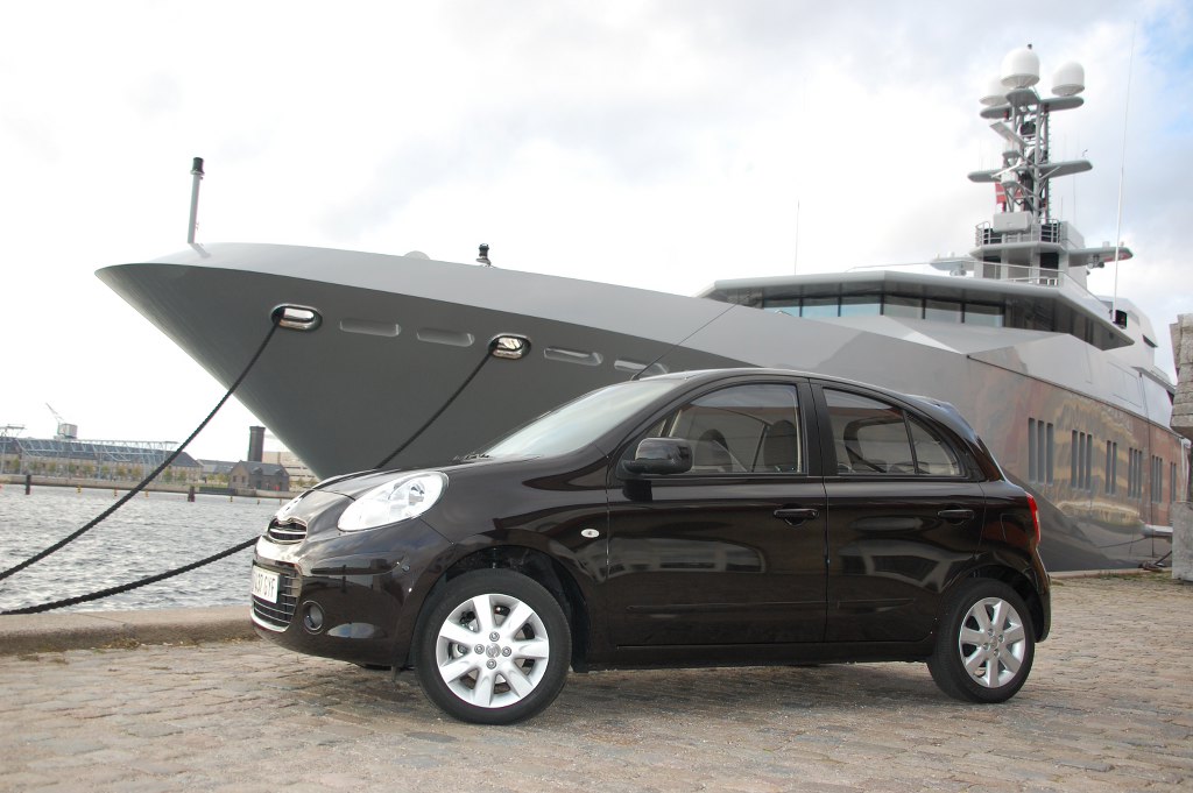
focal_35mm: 39
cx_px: 596
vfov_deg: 34.2
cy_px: 396
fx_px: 1291
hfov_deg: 49.6
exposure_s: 1/500
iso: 400
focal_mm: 26
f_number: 5
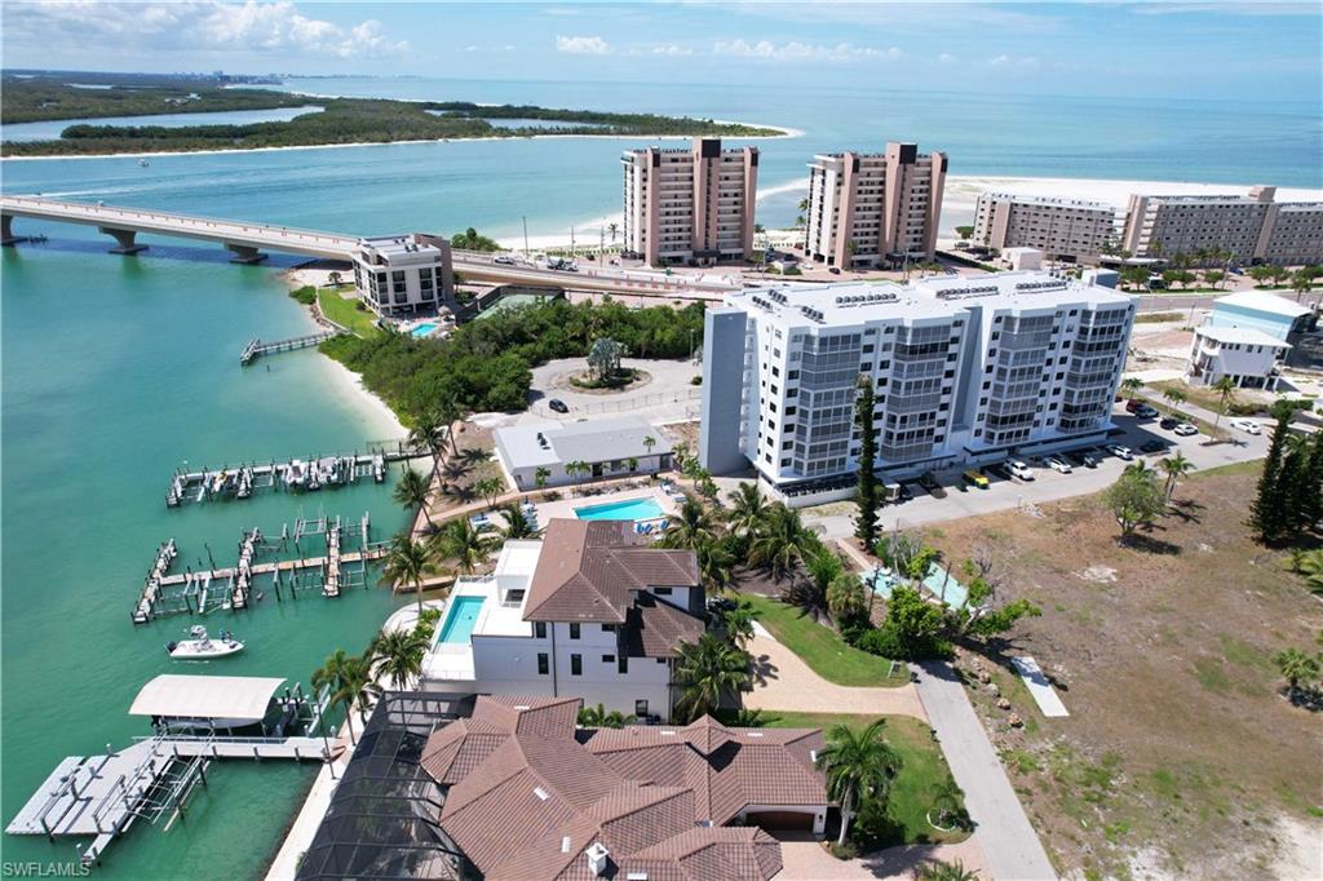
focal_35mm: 22
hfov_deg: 78.6
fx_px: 808
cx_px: 662
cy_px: 440
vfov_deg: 57.2
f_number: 2.8
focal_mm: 8.38
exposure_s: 1/2500
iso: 130
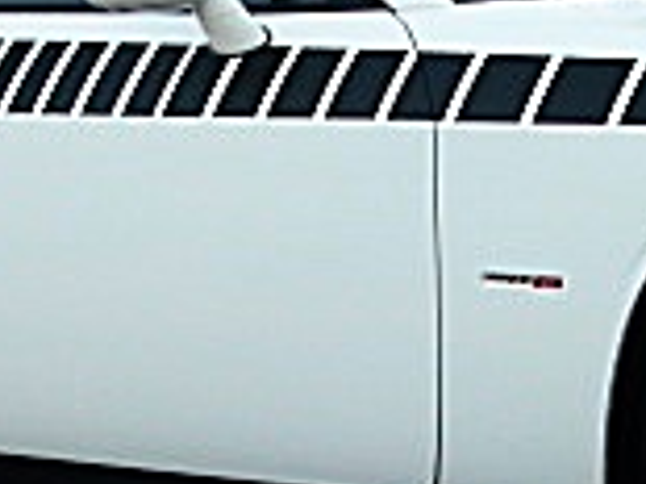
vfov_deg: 9.9
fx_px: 2778
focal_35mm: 149
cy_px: 476
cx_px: 475
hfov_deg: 13.2
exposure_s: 1/125
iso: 50
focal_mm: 6.3
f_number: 2.8
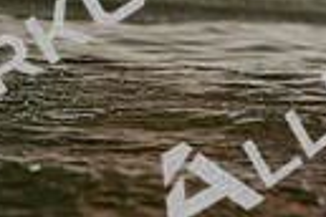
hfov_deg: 1.1
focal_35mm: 1797
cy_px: -138
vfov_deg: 0.8
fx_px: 16272
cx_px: 675
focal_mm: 400
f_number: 4.5
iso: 720
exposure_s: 1/2500
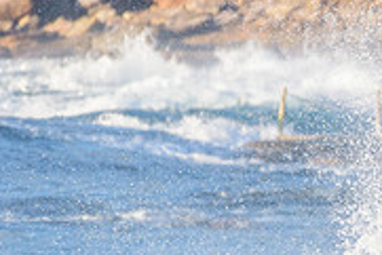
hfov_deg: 1.3
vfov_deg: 0.9
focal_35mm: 1603
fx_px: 17023
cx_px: 580
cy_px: 283
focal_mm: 500
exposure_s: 1/2000
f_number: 5.6
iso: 560
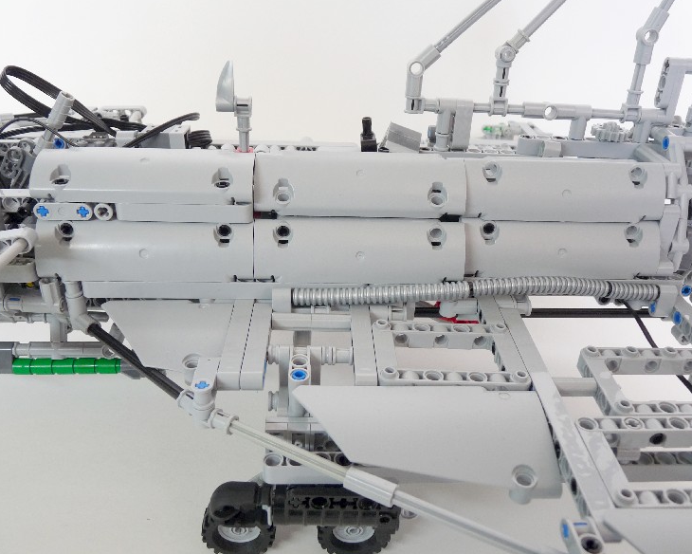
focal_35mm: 31
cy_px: 278
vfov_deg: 47.1
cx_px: 359
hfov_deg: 57.2
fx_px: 635
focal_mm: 5.2
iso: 100
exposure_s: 1/15
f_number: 2.8
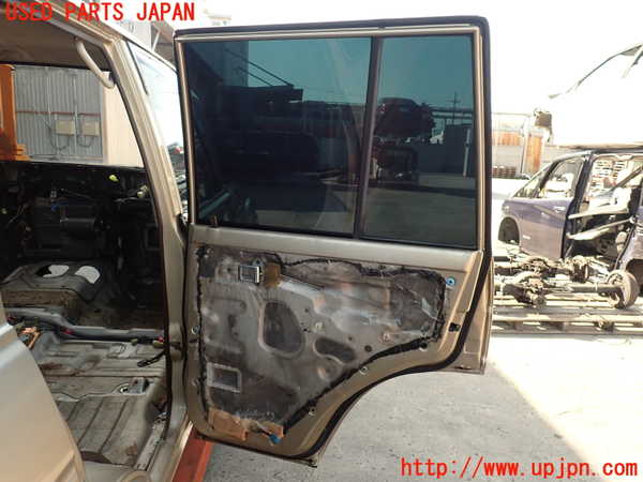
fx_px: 464
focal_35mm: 25
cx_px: 322
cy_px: 241
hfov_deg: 69.4
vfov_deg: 54.9
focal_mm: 4.5
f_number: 2.8
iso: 100
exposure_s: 1/200
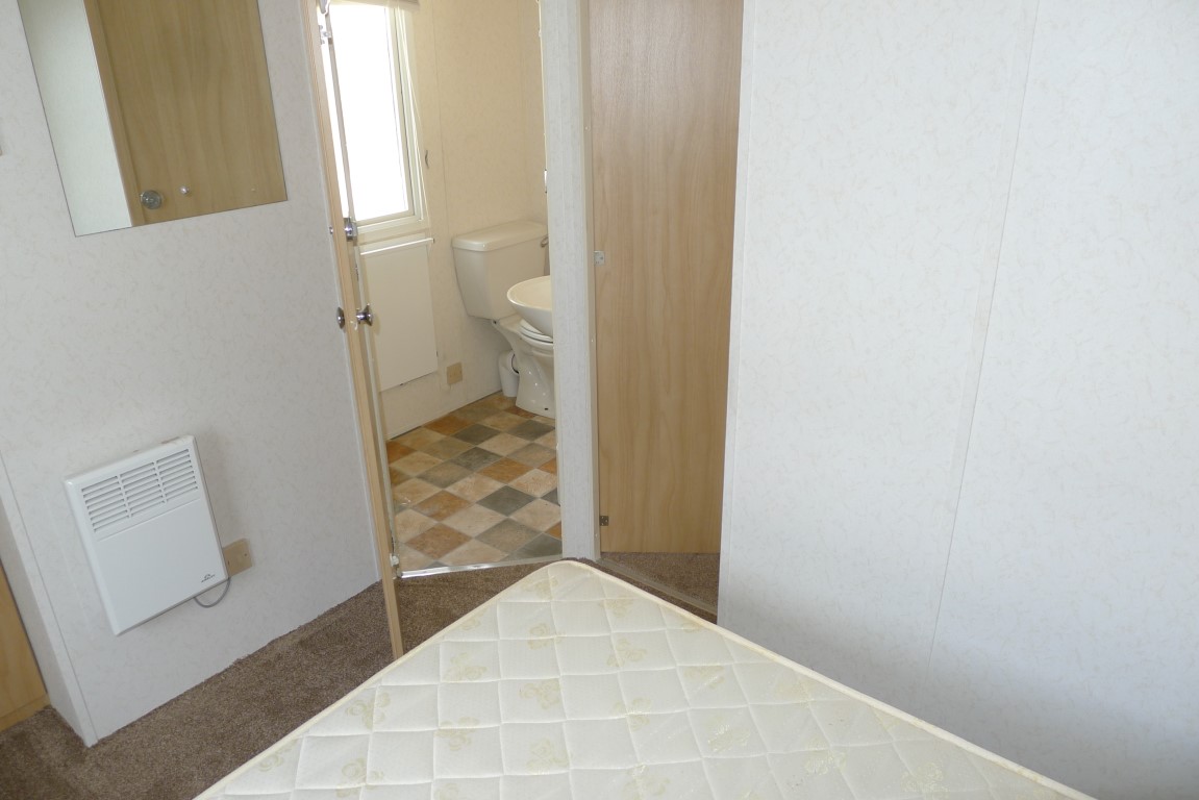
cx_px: 600
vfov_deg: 53.2
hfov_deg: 73.7
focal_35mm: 24
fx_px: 799
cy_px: 400
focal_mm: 5.1
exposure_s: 1/100
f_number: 2.5
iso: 100
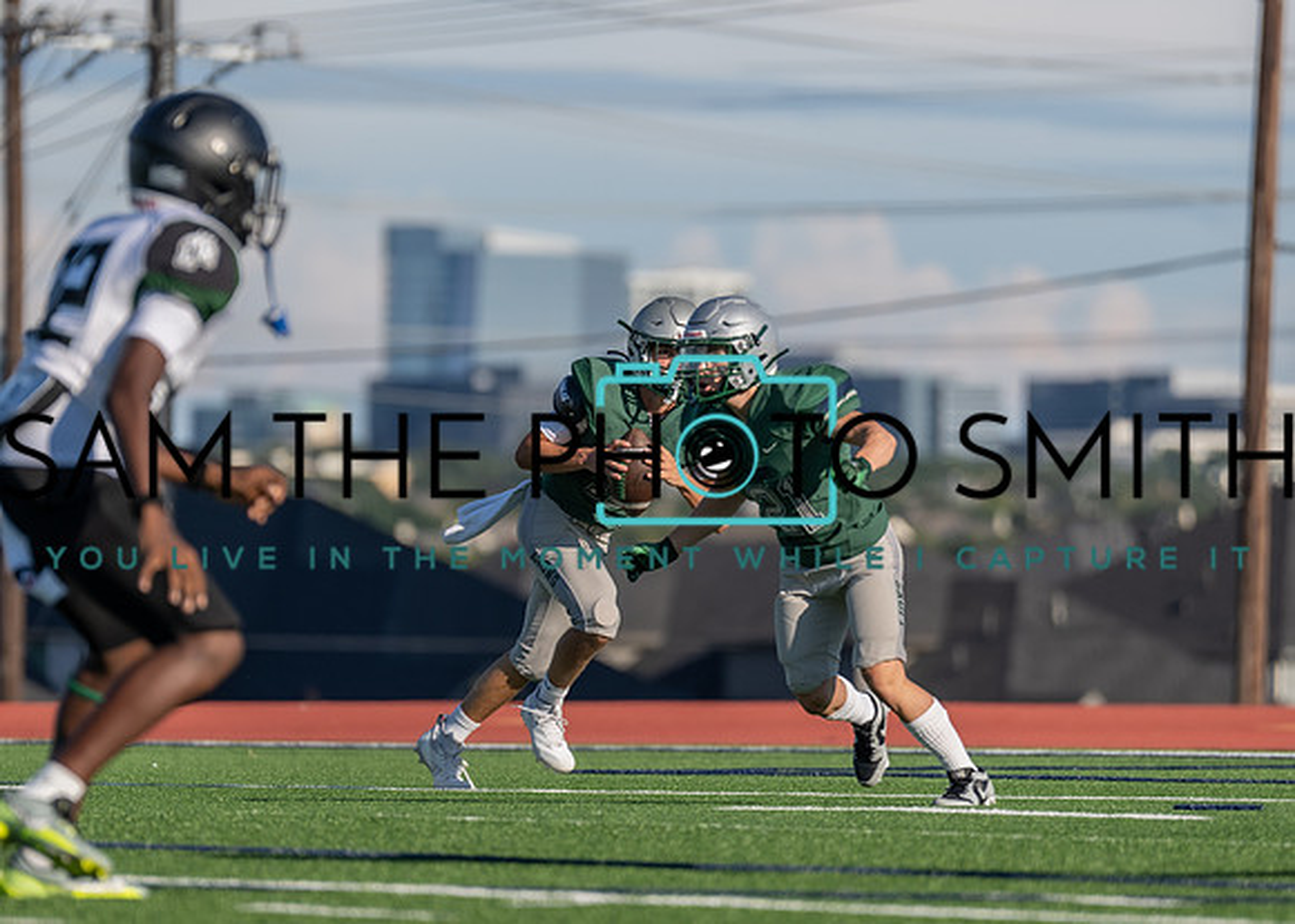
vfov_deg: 4.0
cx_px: 608
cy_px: 485
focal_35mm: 363
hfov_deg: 5.6
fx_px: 13335
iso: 100
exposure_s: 1/2500
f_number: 2.8
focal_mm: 200
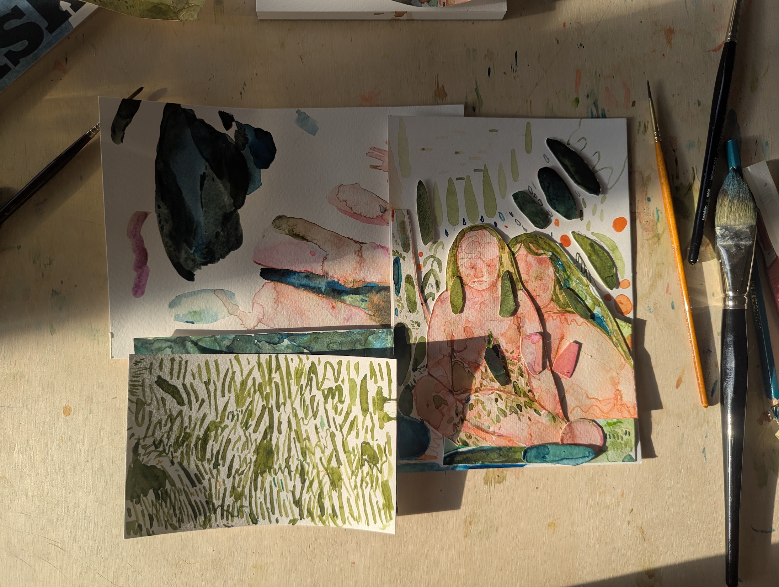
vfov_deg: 56.9
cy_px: 294
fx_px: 541
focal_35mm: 24
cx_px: 390
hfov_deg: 71.5
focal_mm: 6.81
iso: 41
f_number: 1.85
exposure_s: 1/1471
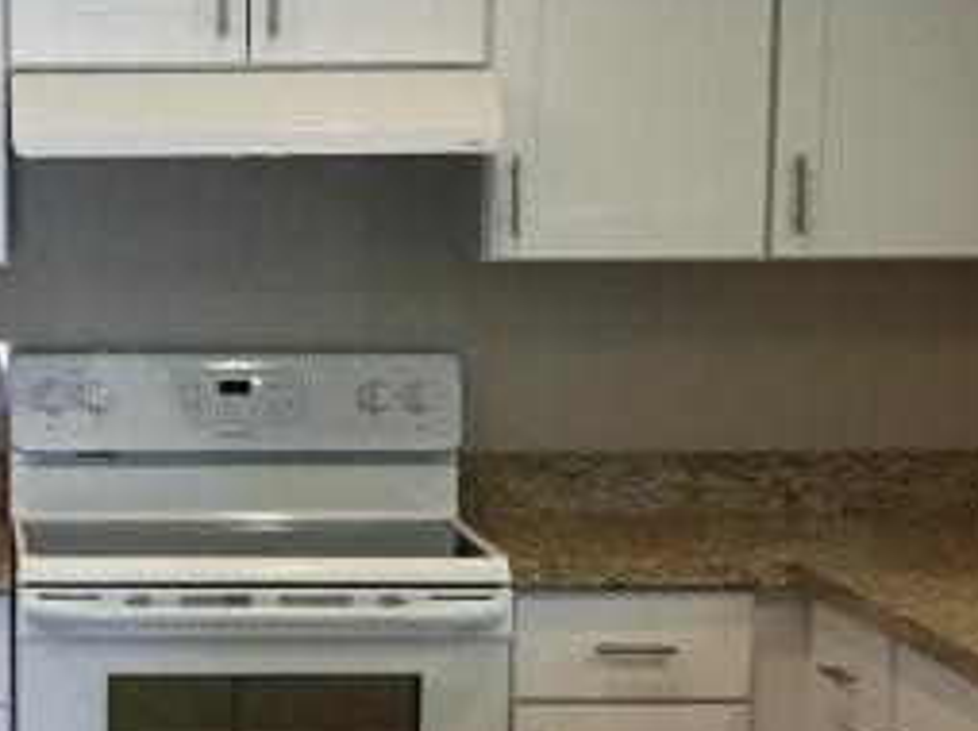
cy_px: 754
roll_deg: -0.5
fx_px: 3302
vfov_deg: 12.5
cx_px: 139
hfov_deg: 16.7
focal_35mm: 117
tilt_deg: -9.2
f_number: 2.2
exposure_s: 1/30
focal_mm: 4.15
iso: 40
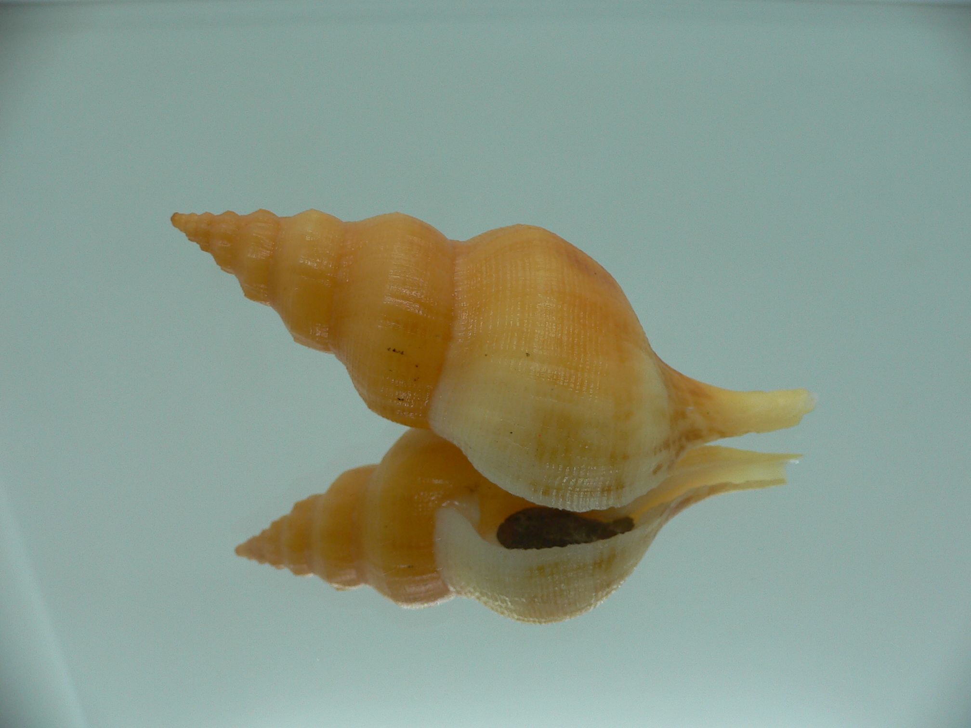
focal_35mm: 35
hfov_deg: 52.6
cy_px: 364
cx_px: 486
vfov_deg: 40.7
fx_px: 982
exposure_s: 1/60
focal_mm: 4.6
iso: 80
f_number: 2.8
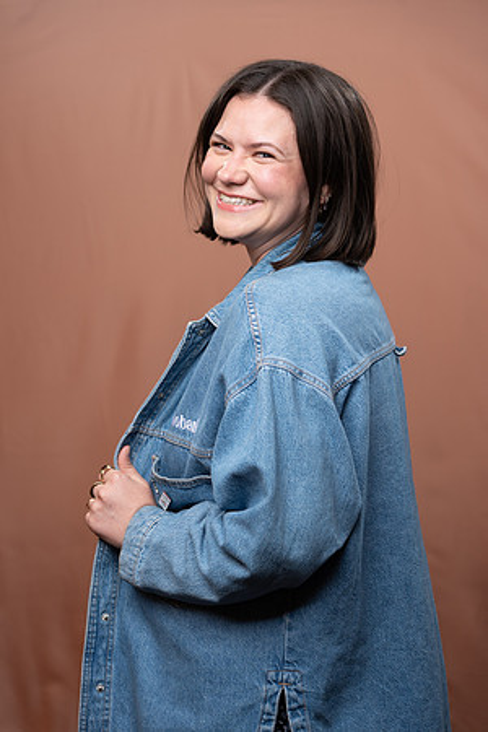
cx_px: 244
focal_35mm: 74
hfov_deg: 18.4
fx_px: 1505
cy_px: 366
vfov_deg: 27.3
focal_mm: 74
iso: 320
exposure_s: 1/160
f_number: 4
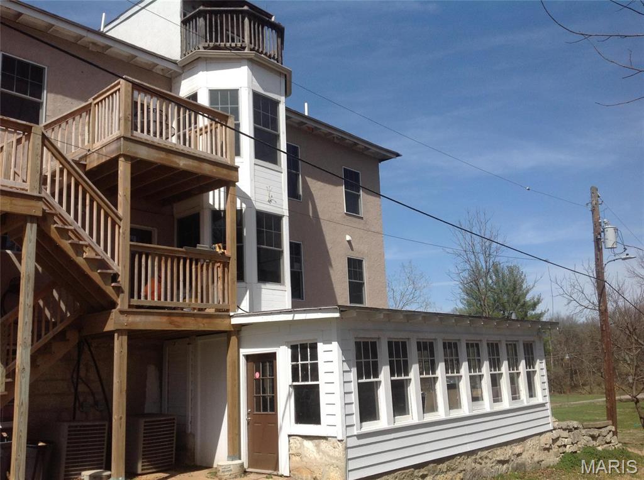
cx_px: 322
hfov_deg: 52.7
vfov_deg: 40.6
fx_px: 650
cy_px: 240
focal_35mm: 35
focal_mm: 4.28
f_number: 2.4
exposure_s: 1/2326
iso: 50
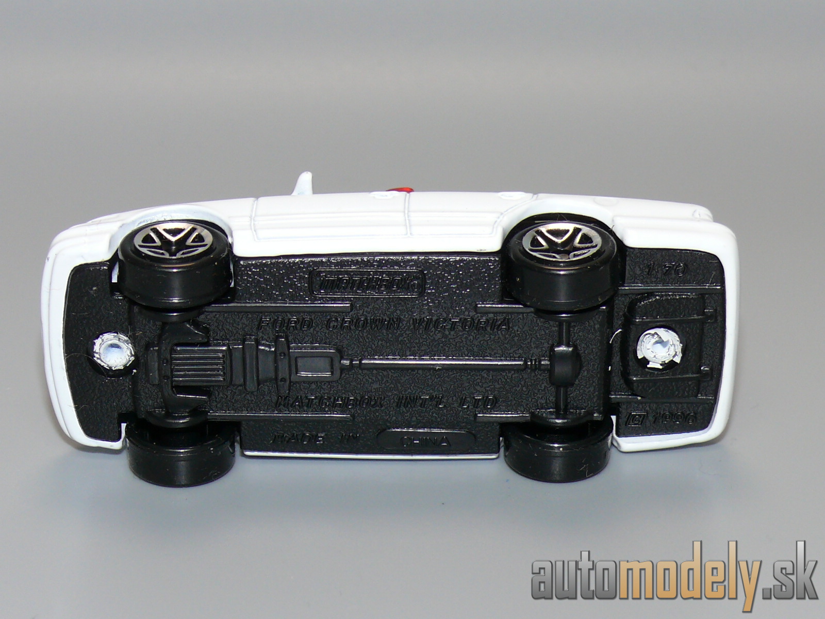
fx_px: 2765
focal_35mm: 116
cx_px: 412
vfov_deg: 12.8
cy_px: 310
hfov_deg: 17.0
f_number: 4
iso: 100
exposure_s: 1/30
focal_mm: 14.3
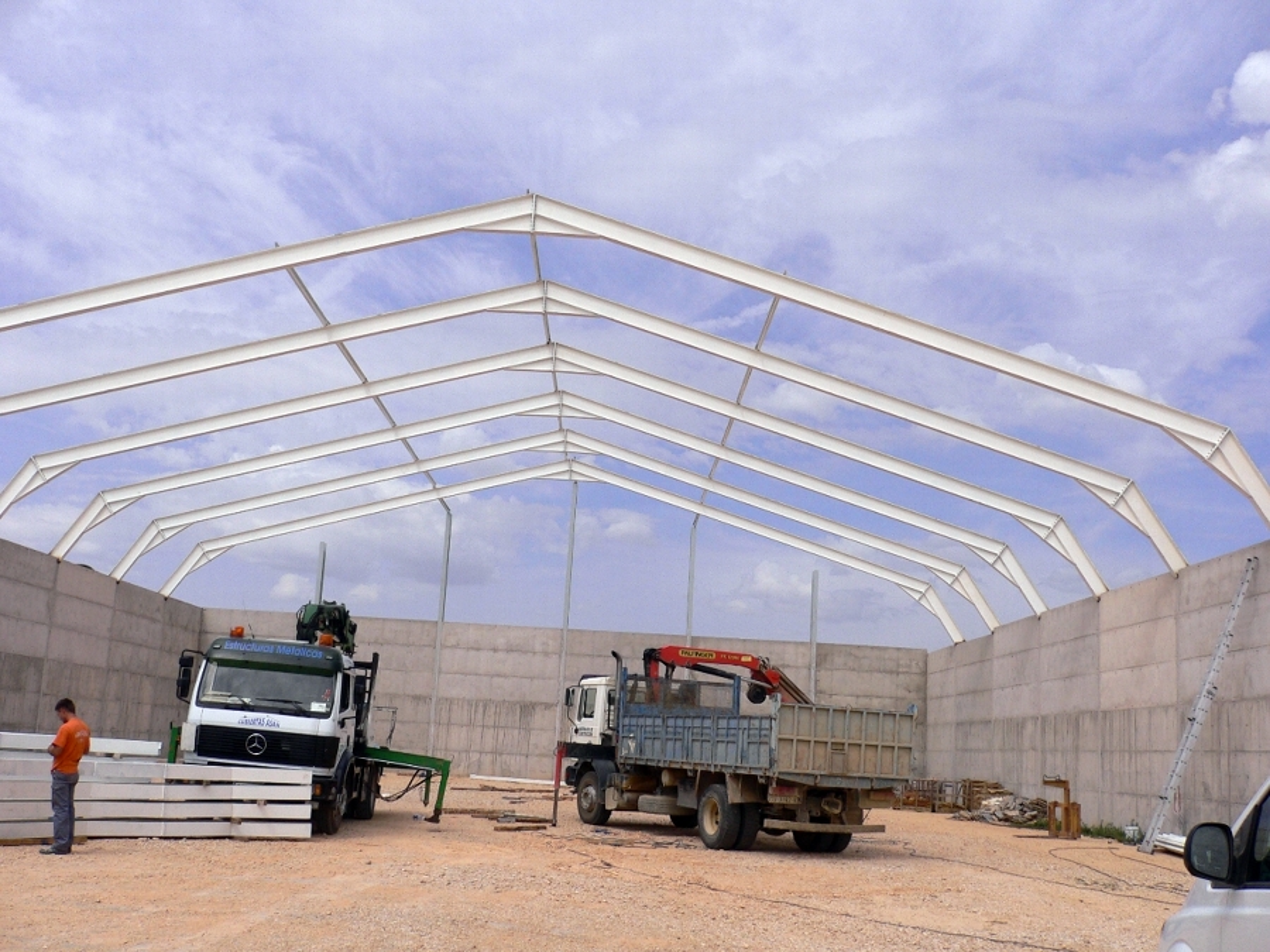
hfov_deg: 52.6
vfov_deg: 40.7
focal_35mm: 35
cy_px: 476
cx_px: 635
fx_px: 1284
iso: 80
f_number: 5.6
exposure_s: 1/640
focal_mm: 5.8
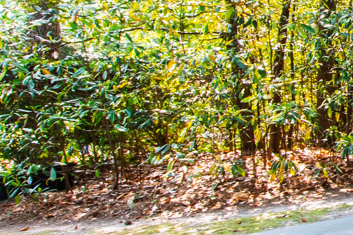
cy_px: 36
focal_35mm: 59
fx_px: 578
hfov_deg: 23.0
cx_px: 597
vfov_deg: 22.6
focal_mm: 10
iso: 500
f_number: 8
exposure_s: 1/60
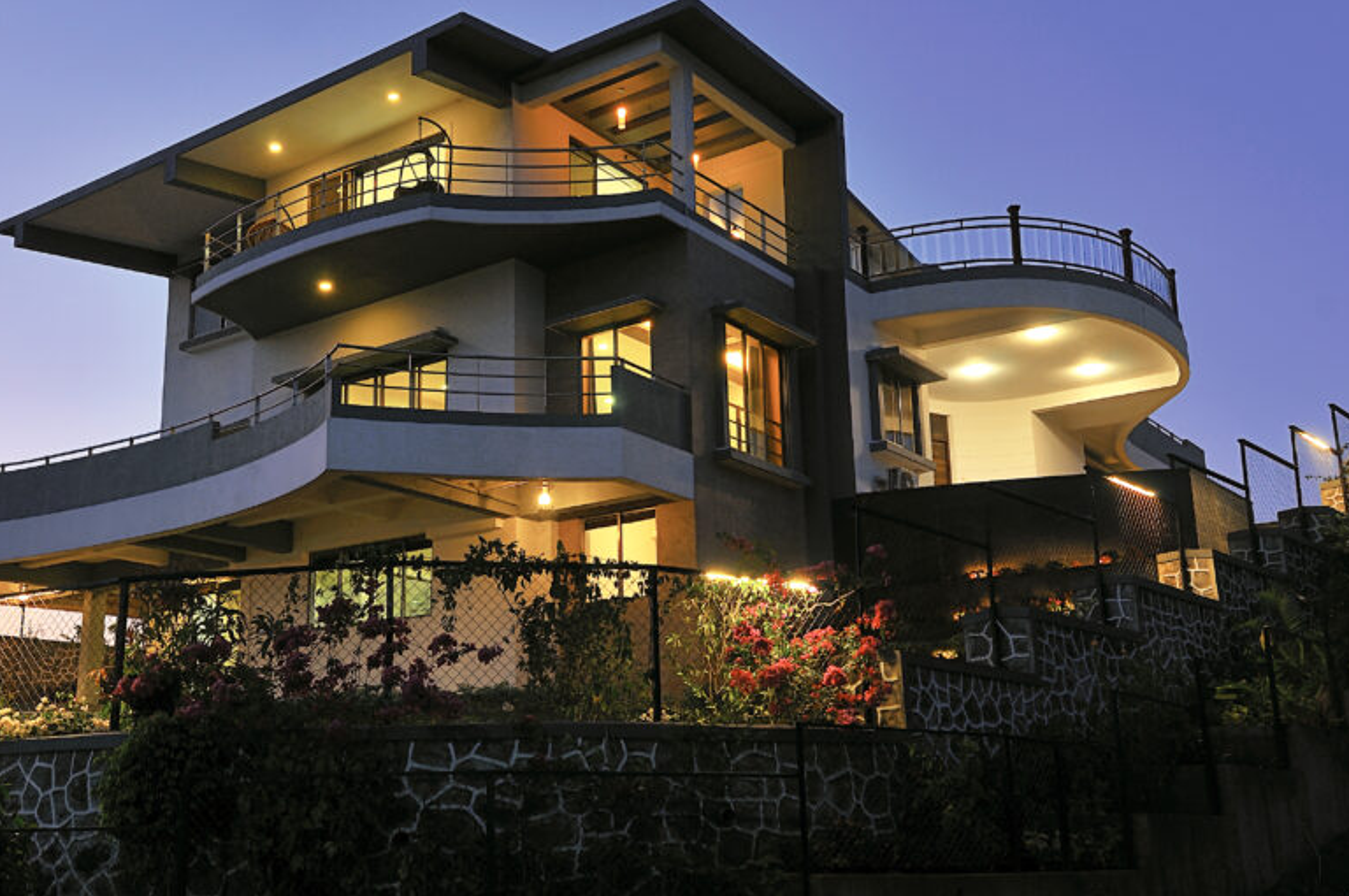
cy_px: 469
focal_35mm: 48
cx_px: 515
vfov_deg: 28.0
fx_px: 1796
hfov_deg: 40.9
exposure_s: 1.6
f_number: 9
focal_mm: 24
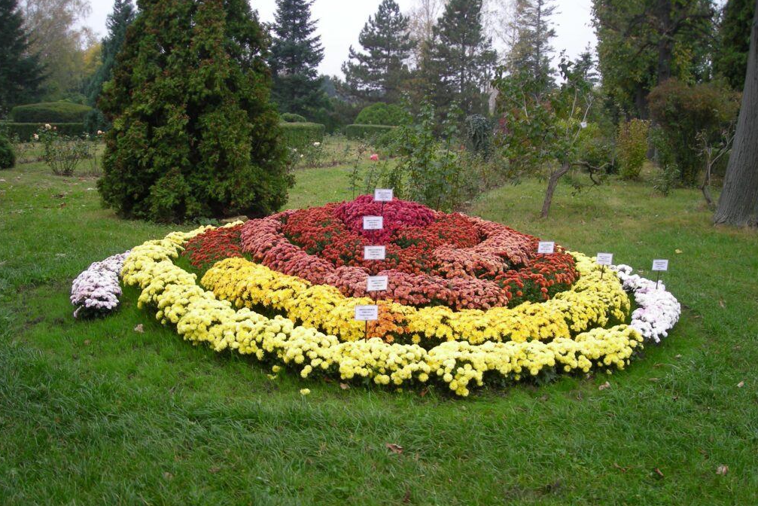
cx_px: 376
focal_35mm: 37
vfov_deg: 35.9
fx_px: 779
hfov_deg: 51.9
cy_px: 282
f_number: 2.8
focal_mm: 5.7
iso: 50
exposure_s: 1/127
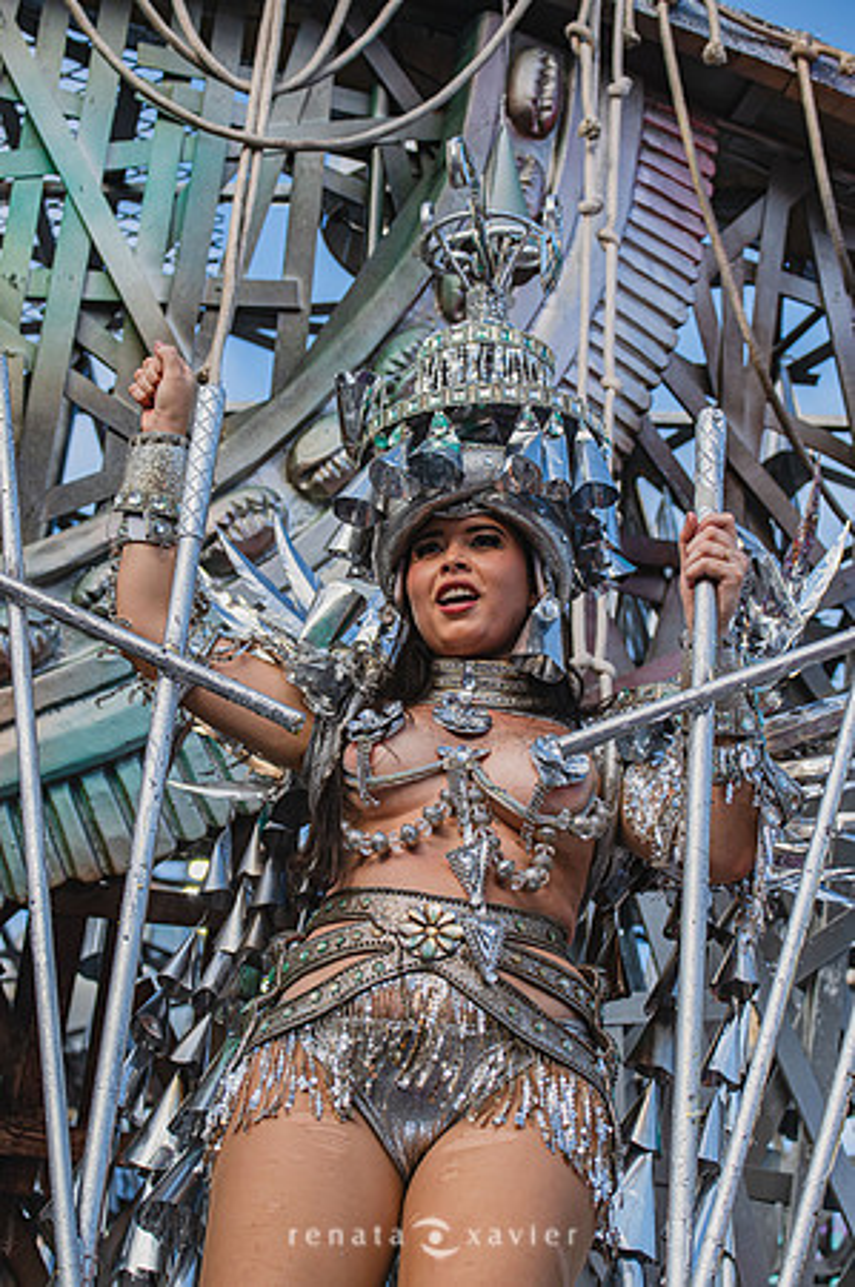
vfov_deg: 26.0
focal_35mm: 78
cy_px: 644
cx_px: 428
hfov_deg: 17.5
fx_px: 2785
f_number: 5.6
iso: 400
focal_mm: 78
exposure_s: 1/1600
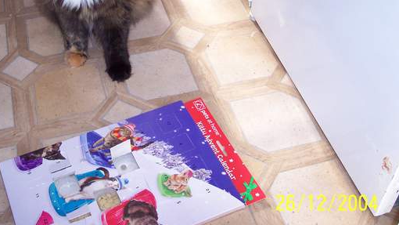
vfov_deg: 22.9
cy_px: 62
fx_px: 550
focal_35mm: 52
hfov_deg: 39.6
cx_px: 155
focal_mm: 8
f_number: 2.8
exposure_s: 1/30
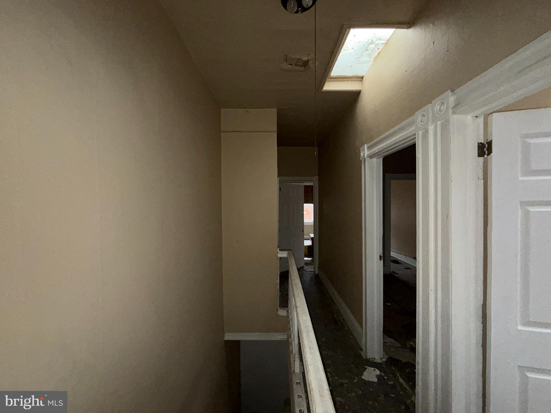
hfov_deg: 102.1
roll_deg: -0.2
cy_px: 206
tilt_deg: -2.0
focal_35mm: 14
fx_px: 223
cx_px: 276
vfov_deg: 85.7
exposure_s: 1/59
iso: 200
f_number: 2.2
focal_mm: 2.22
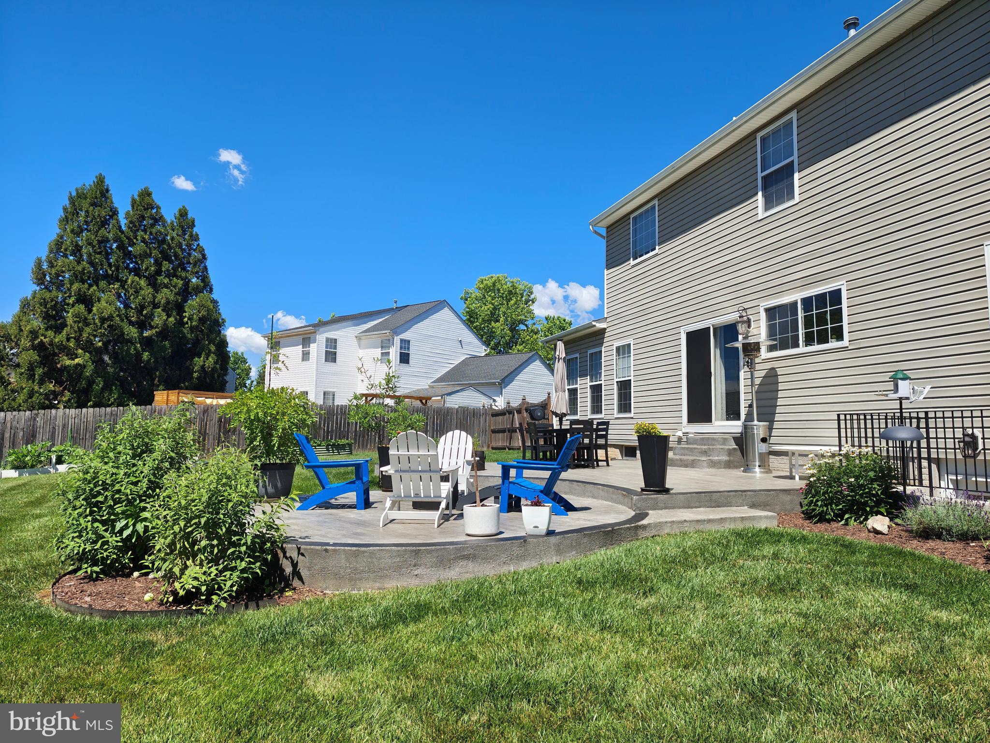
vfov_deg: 56.8
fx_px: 686
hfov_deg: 71.6
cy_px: 372
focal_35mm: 24
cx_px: 495
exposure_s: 1/436
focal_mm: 5.41
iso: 100
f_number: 1.8
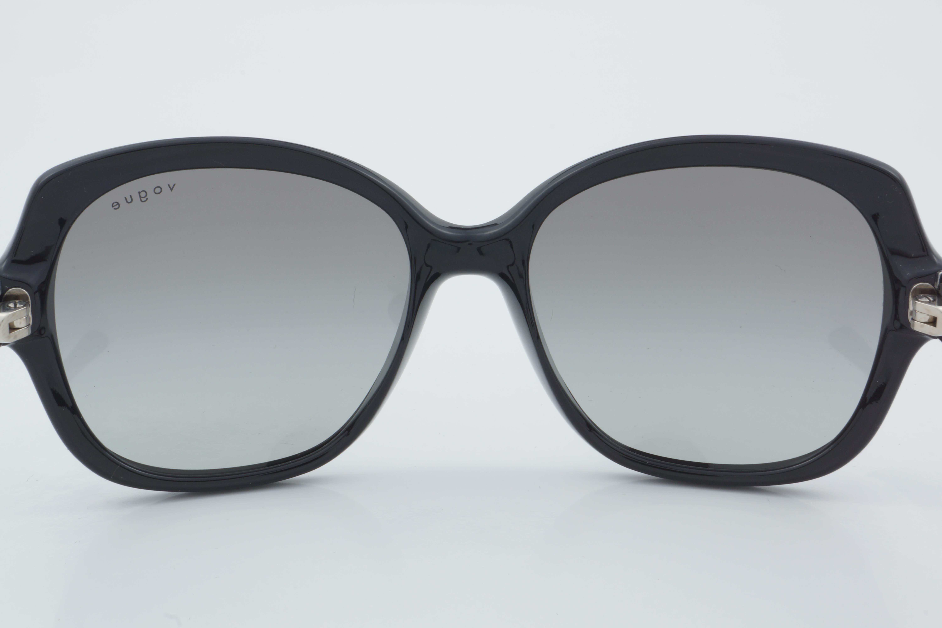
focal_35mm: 68
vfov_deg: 20.2
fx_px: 1766
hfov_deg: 29.9
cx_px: 471
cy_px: 314
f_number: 32
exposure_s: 1/4
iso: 100
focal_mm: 45
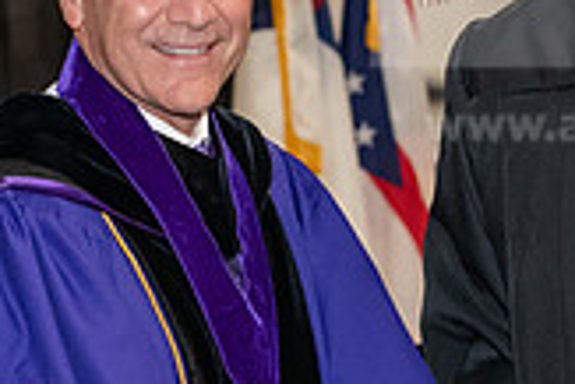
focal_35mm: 249
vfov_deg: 5.5
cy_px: 199
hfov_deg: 8.3
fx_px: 3981
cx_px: 265
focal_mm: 70
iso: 2500
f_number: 5
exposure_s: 1/200
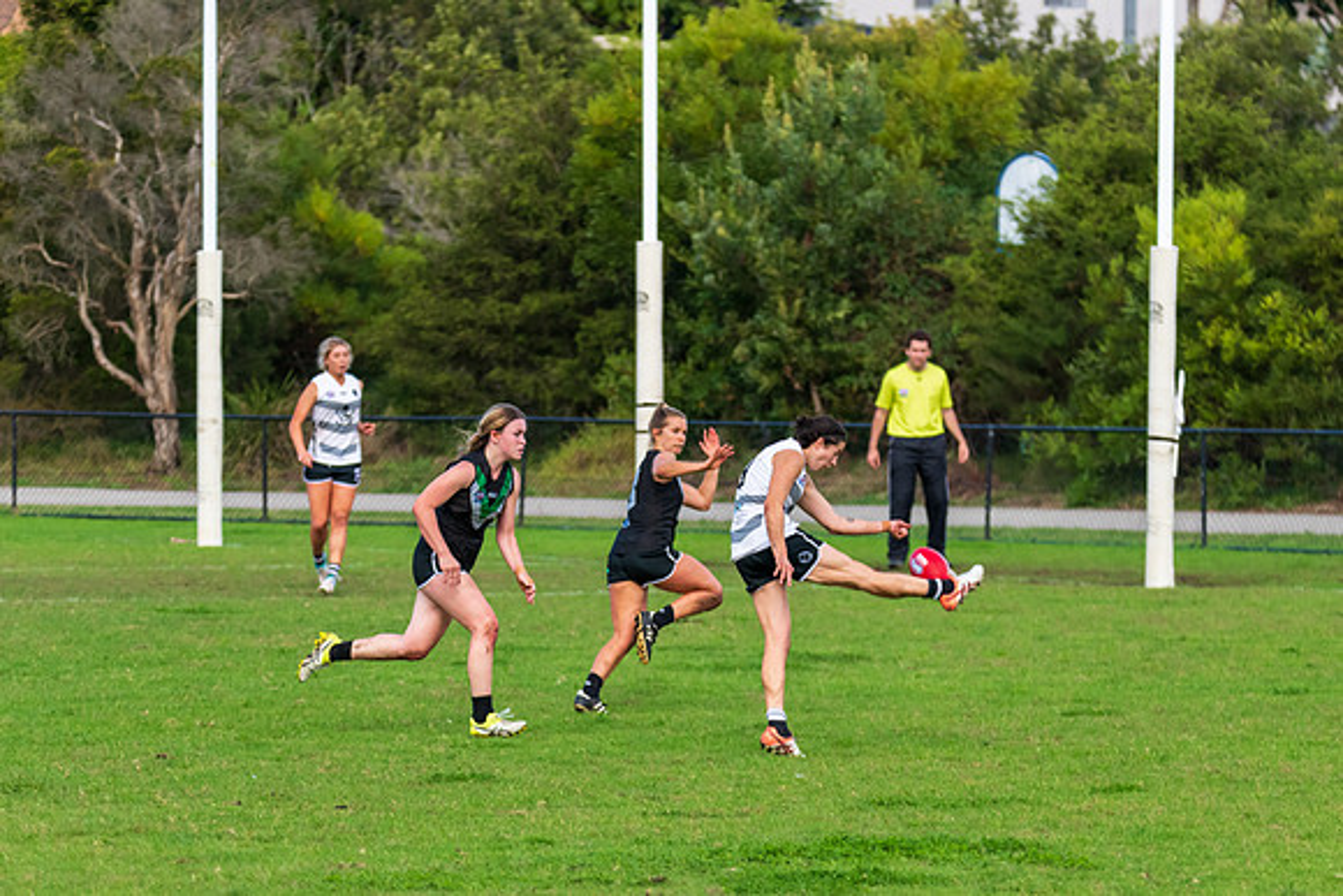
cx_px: 785
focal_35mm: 259
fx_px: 9667
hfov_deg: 7.9
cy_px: 454
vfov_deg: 5.3
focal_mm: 220
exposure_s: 1/1250
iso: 800
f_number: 5.3
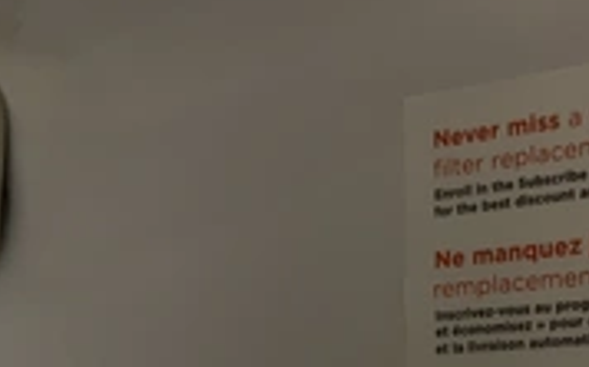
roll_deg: -0.2
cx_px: 516
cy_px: 390
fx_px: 995
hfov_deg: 31.6
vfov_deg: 20.1
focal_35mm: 62
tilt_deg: +4.4
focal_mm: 5.1
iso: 160
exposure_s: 1/60
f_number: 1.6
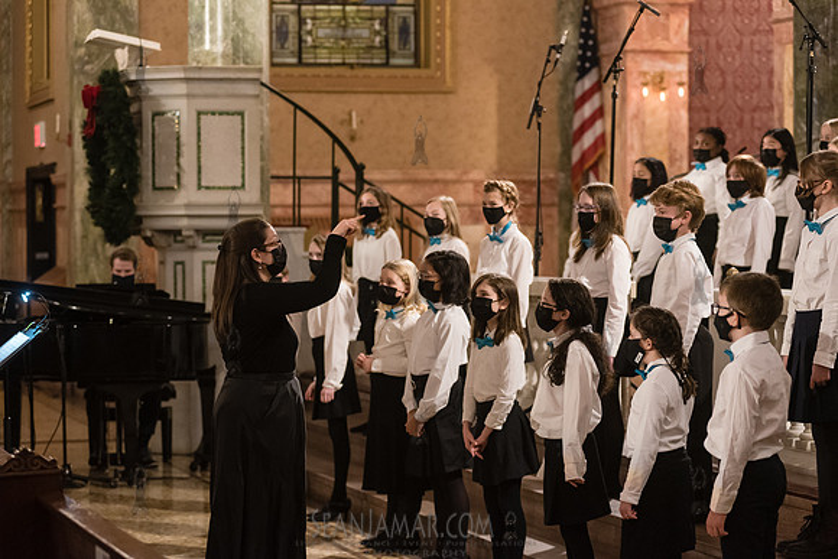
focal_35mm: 105
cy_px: 280
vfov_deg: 13.0
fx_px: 2455
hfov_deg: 19.4
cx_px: 419
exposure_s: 1/200
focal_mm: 105
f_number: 4
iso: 4000
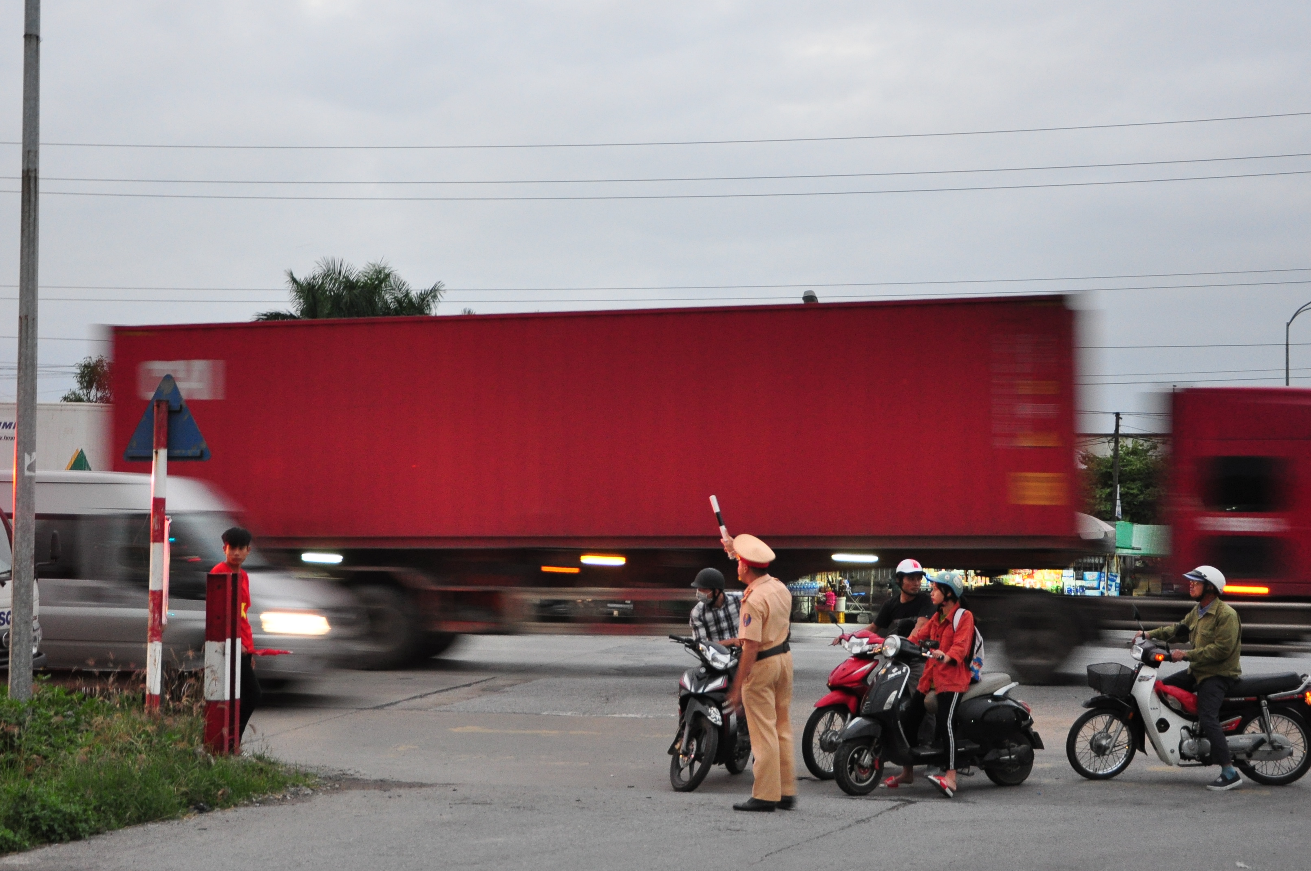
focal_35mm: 60
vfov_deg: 22.6
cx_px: 554
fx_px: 2182
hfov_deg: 33.4
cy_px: 447
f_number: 4.2
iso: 800
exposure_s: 1/13
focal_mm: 30
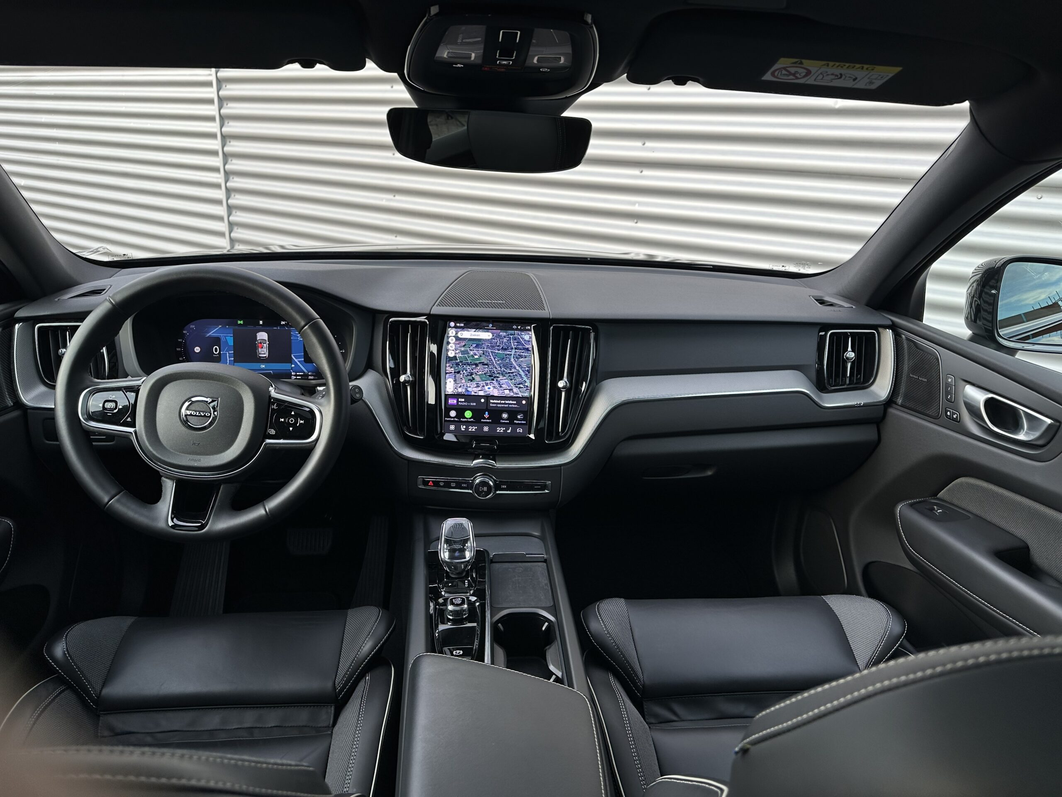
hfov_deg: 71.6
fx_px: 736
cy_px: 398
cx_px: 531
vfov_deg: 56.8
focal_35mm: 24
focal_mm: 6.86
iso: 64
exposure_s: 1/186
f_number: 1.78
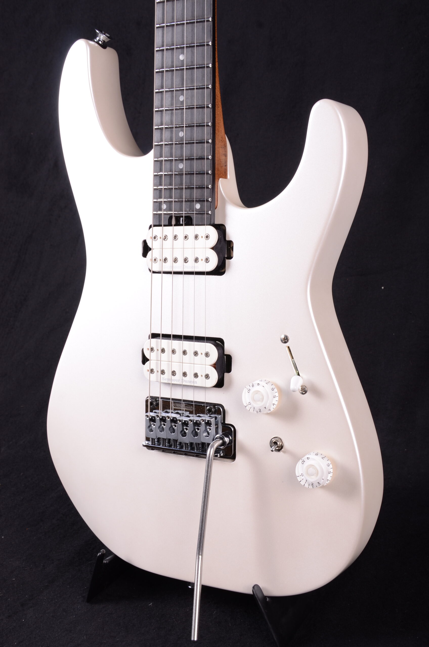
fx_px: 942
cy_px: 324
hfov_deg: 25.6
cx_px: 214
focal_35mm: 52
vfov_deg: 37.9
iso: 200
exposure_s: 1/200
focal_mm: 35
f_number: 13
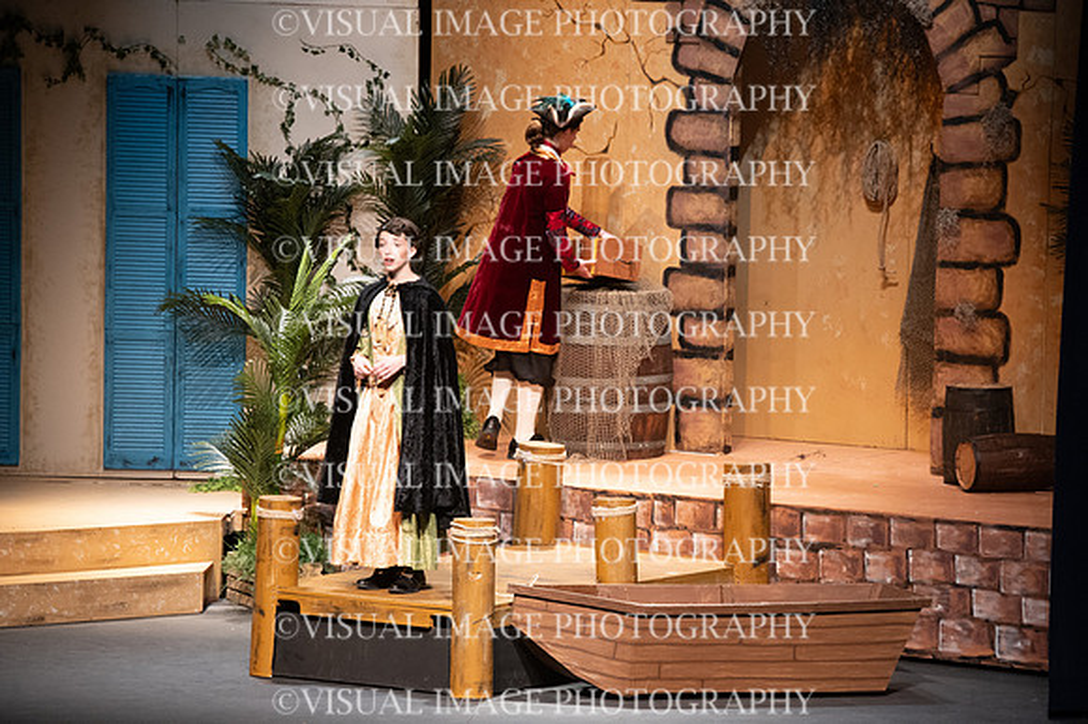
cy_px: 362
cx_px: 544
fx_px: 8155
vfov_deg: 5.1
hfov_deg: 7.6
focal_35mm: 270
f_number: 6.3
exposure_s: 1/160
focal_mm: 270
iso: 6400
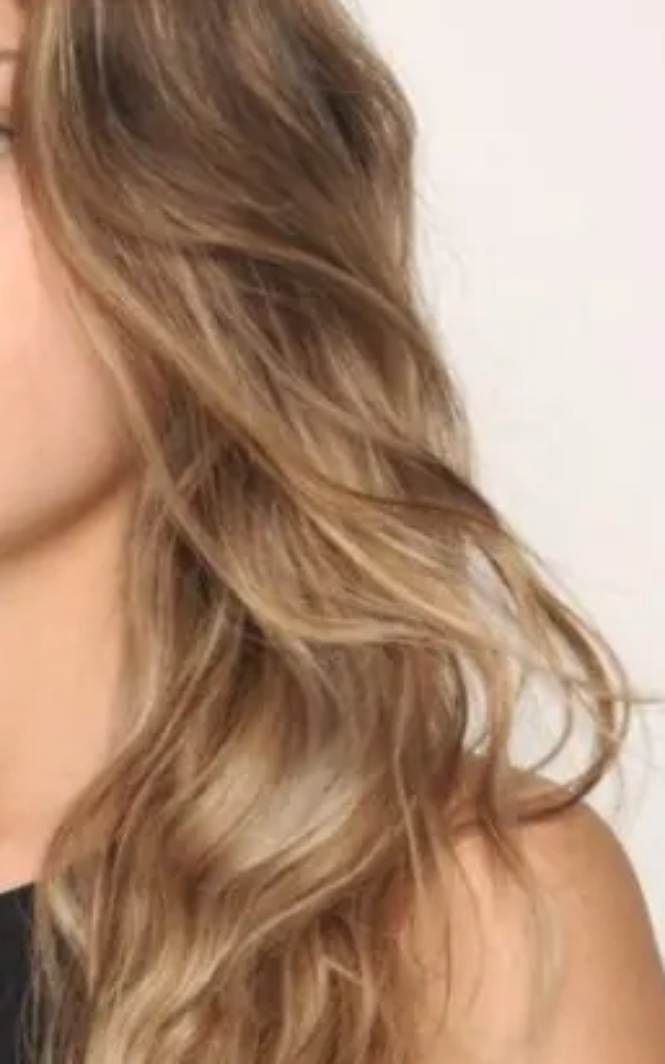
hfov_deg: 6.9
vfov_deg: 11.0
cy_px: 650
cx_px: -145
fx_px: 5508
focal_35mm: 190
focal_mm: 50
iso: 200
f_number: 9
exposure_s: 1/160
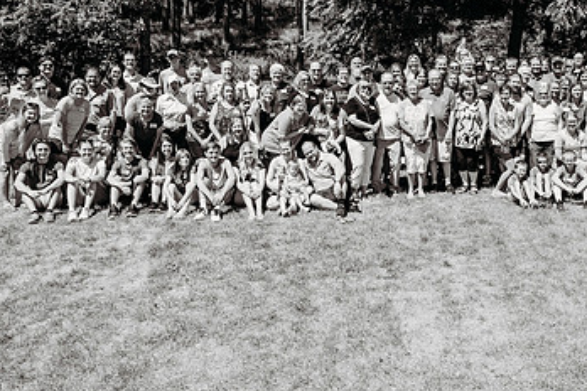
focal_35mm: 40
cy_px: 131
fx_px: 652
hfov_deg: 47.5
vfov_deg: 33.1
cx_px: 403
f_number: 5
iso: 160
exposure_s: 1/500
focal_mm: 24
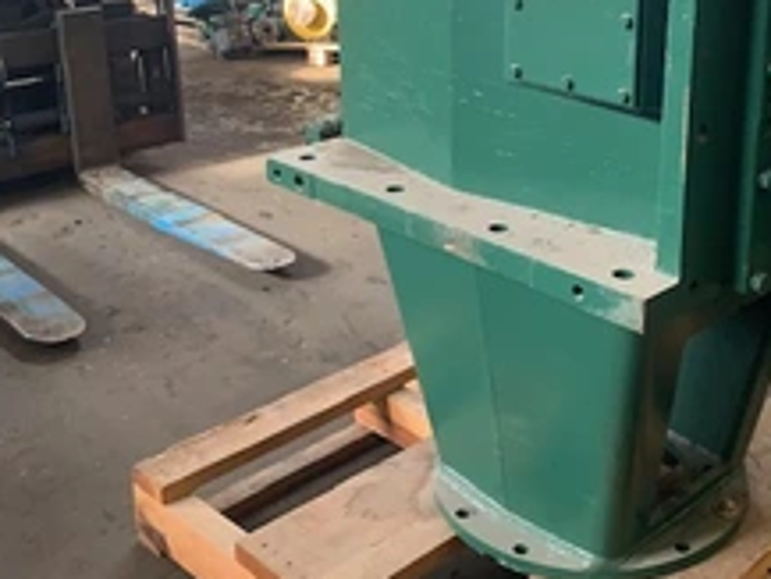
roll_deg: -0.2
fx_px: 1070
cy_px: 128
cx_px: 547
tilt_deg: -15.8
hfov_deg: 38.9
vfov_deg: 29.7
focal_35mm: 48
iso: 250
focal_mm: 4.25
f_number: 1.8
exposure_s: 1/60
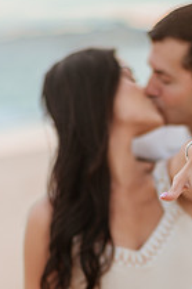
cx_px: 188
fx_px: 1002
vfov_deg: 16.3
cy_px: 202
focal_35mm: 125
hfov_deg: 10.9
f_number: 1.6
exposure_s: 1/6400
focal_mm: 58
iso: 250
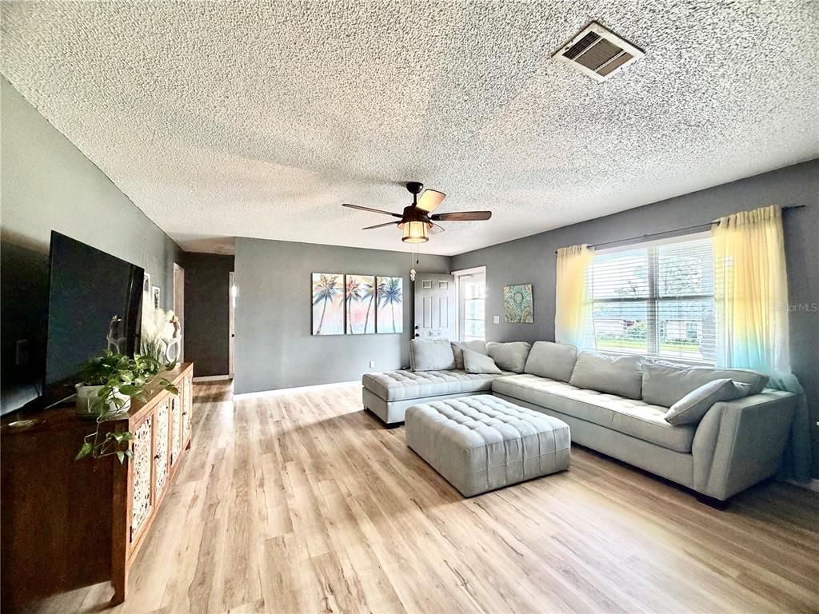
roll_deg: +0.0
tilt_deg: +0.5
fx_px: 331
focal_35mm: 14
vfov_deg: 85.7
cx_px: 410
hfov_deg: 102.1
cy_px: 307
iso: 320
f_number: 2.2
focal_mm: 2.22
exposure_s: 1/60
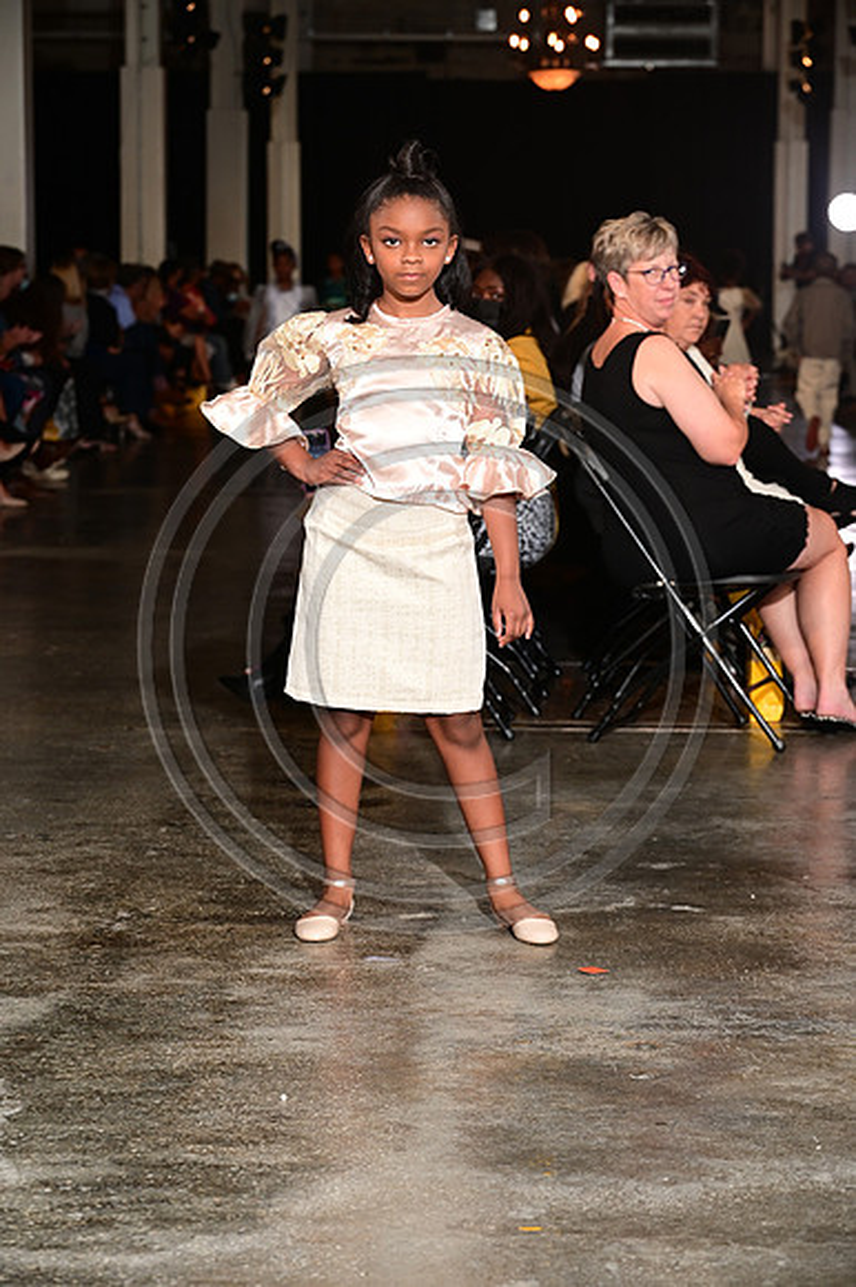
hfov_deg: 14.8
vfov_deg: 22.2
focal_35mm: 92
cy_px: 644
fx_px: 3285
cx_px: 428
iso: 1000
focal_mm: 92
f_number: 6.3
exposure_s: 1/125
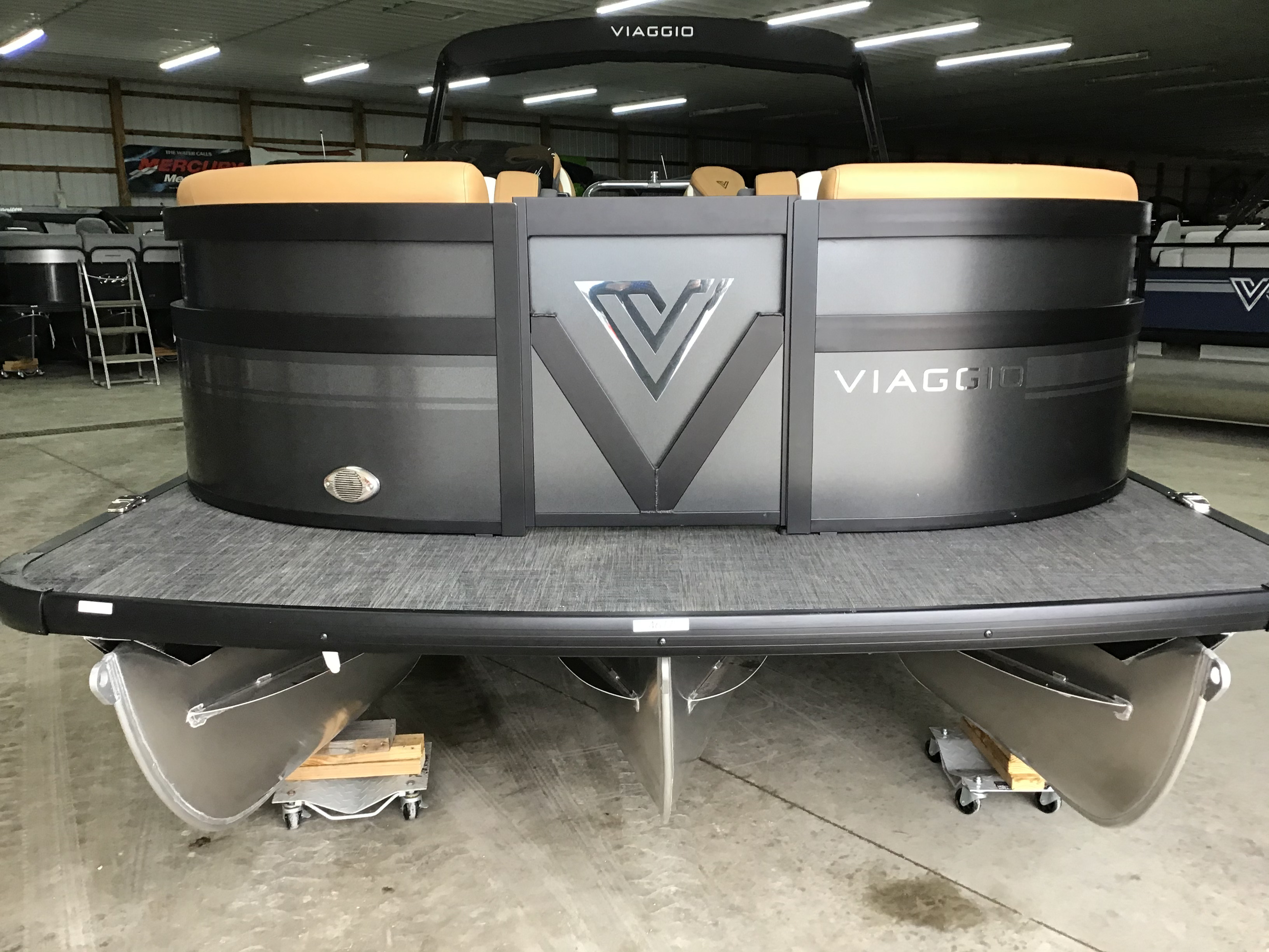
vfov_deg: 45.4
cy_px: 476
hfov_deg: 58.4
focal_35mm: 31
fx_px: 1136
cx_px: 634
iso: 40
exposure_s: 1/30
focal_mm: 3.3
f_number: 2.4
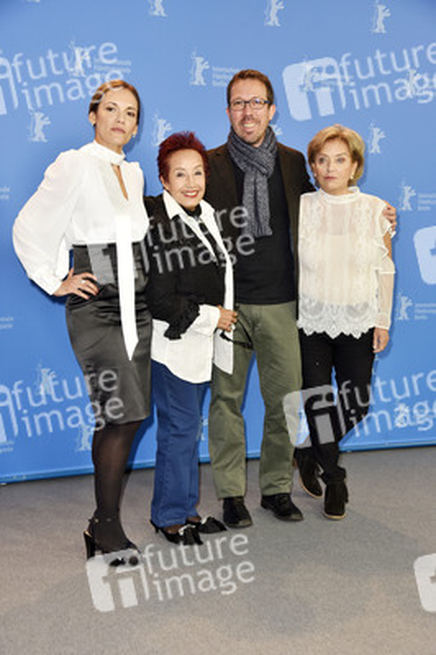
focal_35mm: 52
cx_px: 218
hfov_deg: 25.9
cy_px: 328
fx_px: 946
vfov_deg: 38.2
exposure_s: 1/125
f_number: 5.6
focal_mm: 52
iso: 640
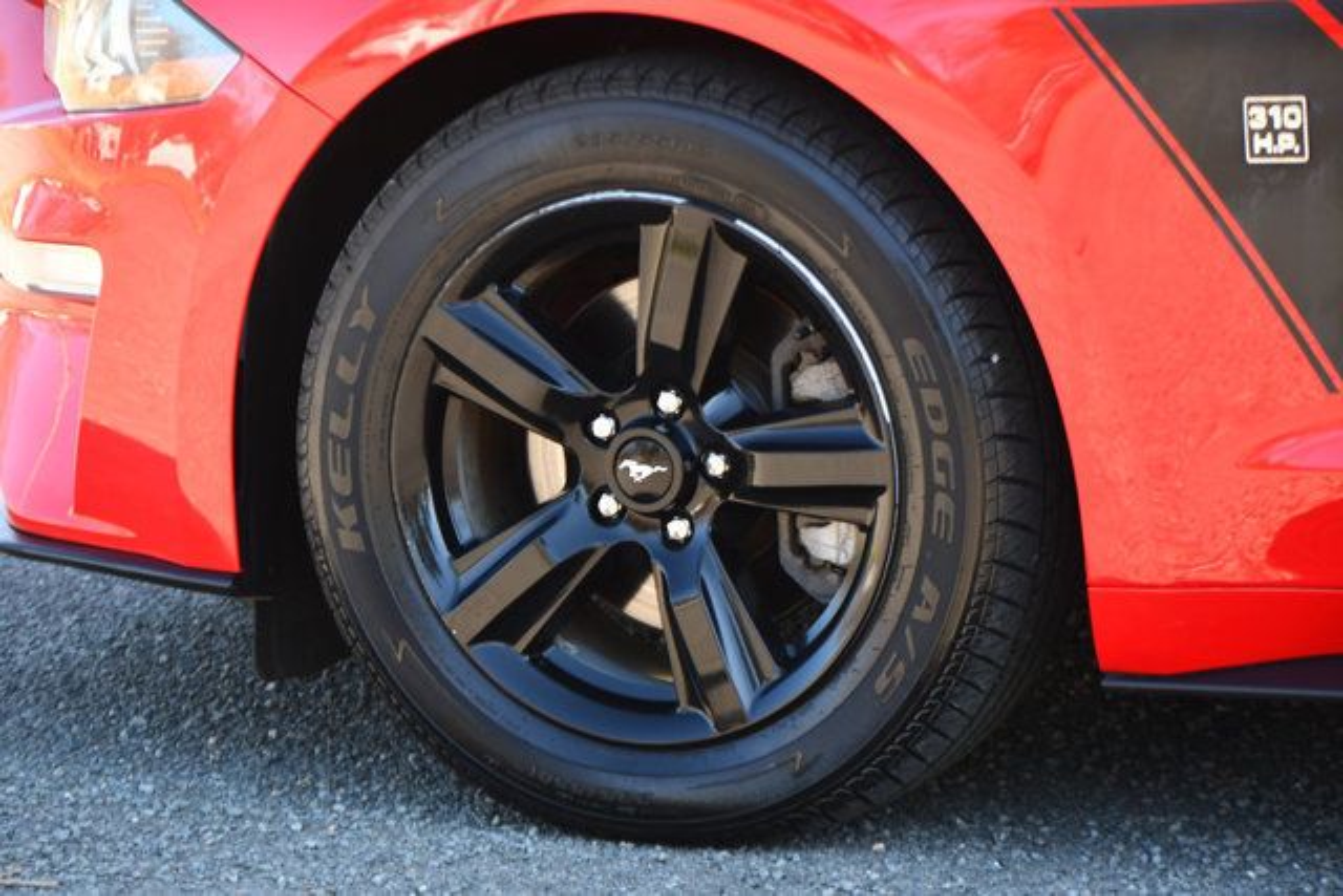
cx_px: 672
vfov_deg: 7.9
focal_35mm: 174
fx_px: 6492
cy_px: 448
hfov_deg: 11.8
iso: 500
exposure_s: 1/250
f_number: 4.8
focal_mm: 116
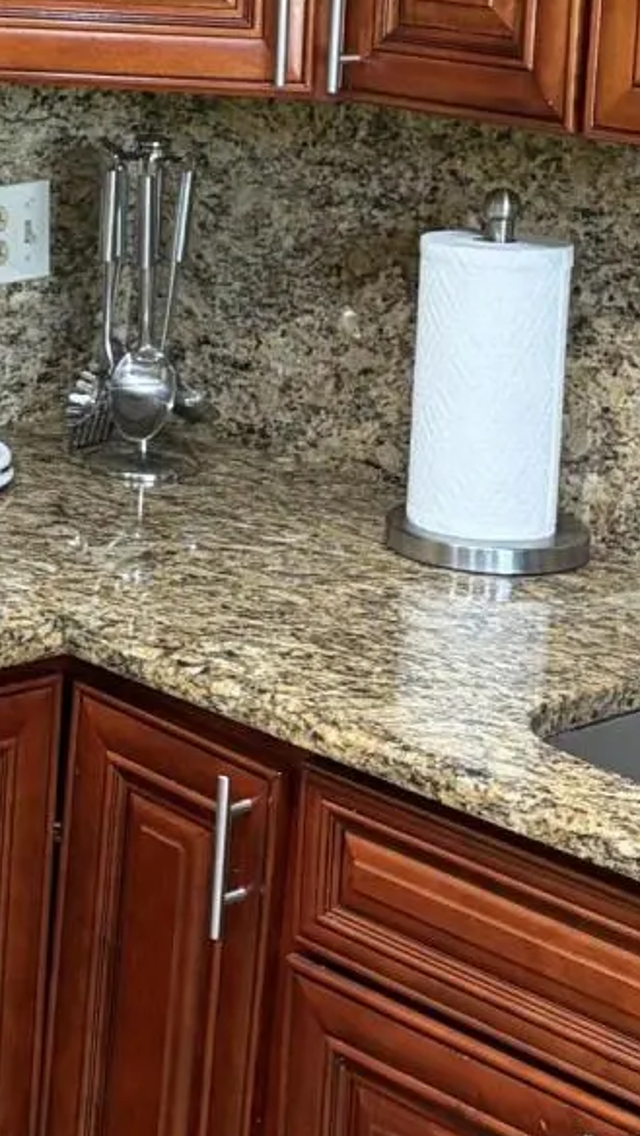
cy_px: 142
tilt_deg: -7.0
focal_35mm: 97
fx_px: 2923
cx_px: 103
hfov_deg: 12.4
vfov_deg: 21.6
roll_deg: -2.4
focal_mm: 5.96
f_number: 1.6
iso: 400
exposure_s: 1/60
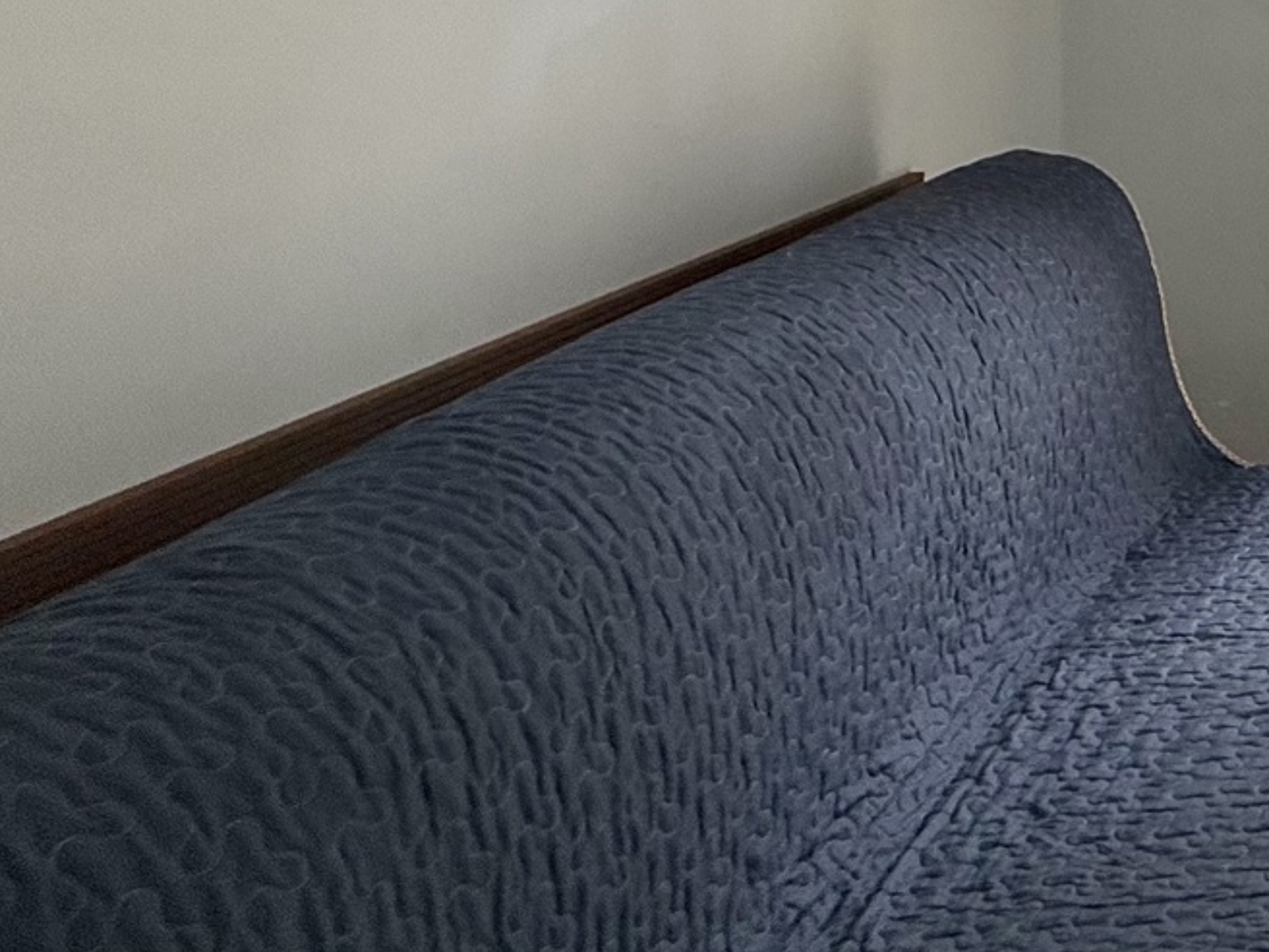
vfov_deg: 29.9
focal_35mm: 41
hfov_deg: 31.4
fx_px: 1503
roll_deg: -0.2
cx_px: 1760
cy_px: -195
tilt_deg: -0.1
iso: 64
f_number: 2.2
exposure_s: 1/99
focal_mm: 2.22
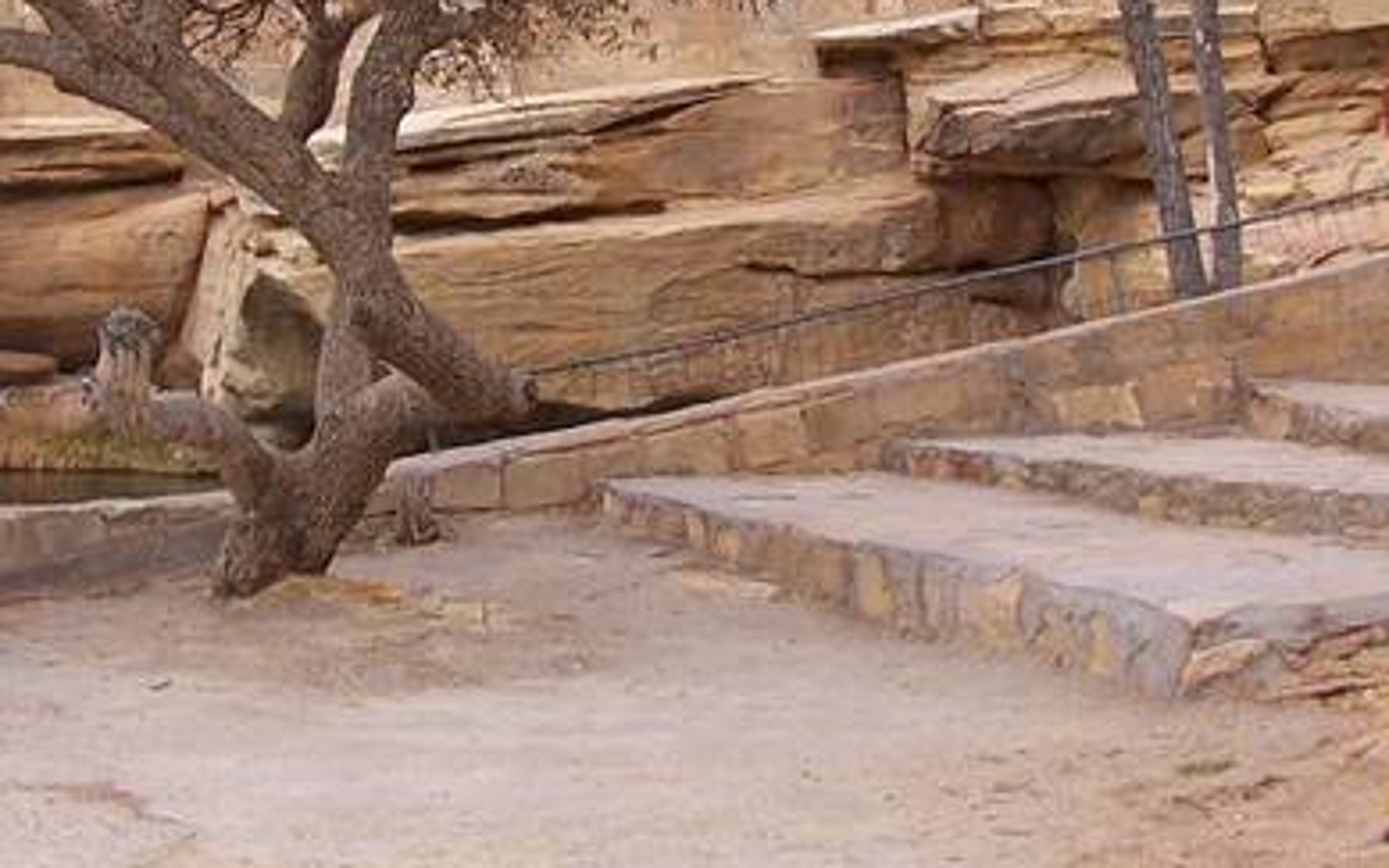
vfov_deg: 14.8
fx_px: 3331
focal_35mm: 88
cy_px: 245
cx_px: 557
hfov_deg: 23.5
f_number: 2.8
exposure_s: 1/250
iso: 80
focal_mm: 6
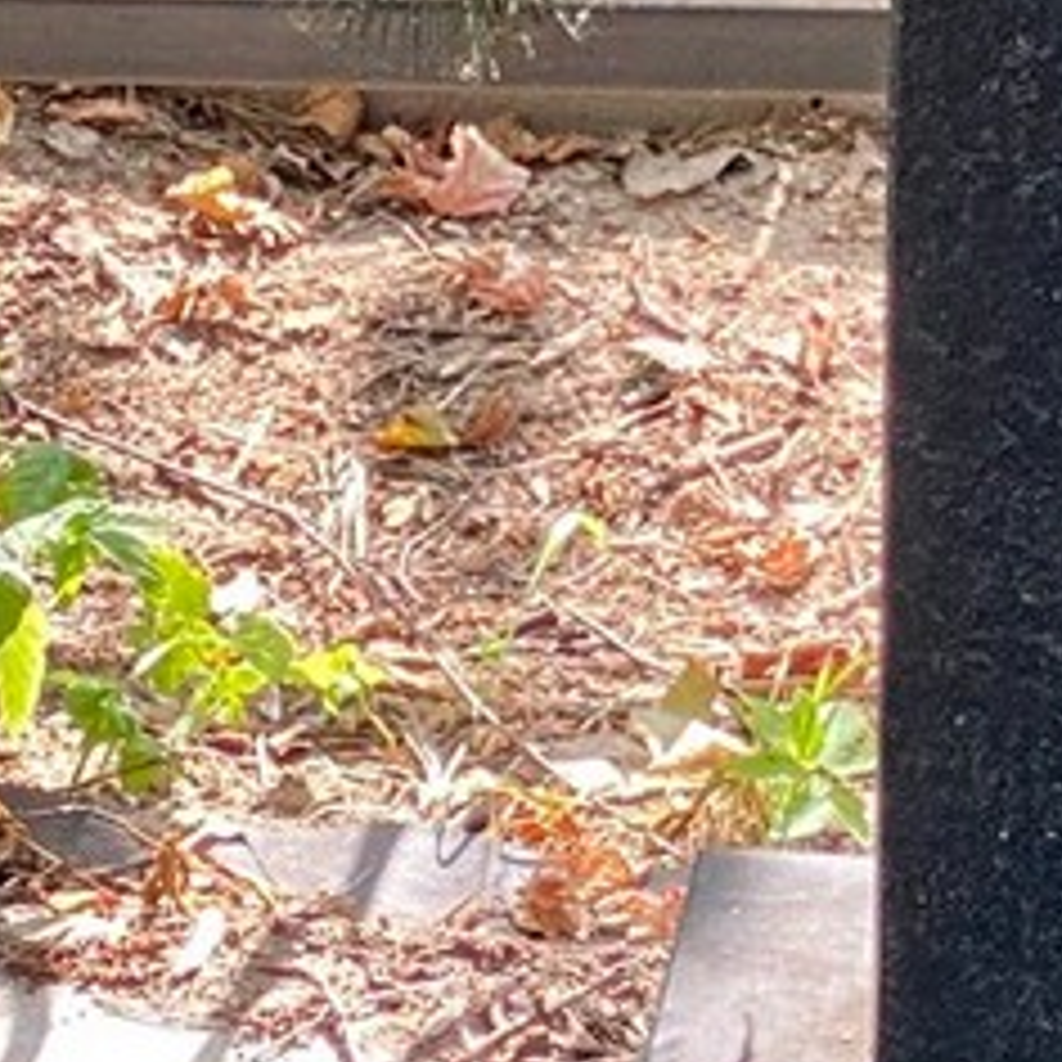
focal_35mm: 281
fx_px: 9753
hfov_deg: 6.1
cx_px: 1912
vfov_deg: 6.2
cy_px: -328
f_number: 2
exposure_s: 1/122
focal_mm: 6
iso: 50
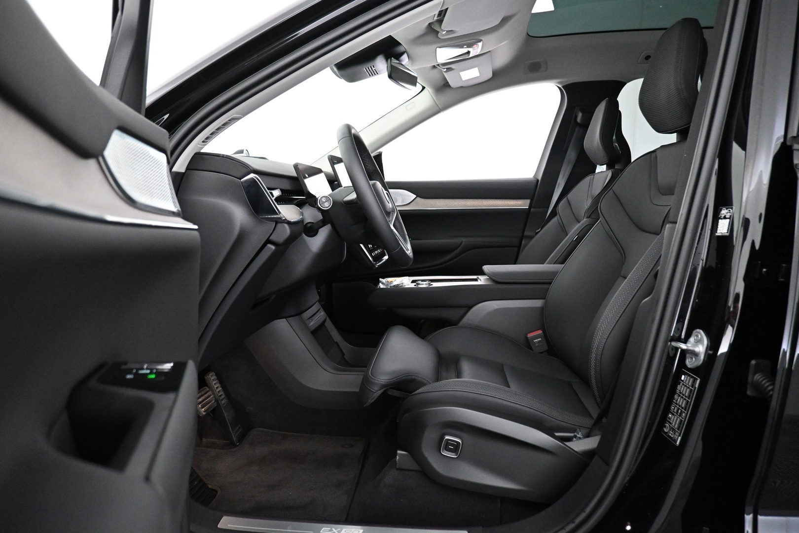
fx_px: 533
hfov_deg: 73.7
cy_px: 266
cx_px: 400
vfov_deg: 53.1
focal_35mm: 24
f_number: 3.5
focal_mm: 16
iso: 4000
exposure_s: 1/40
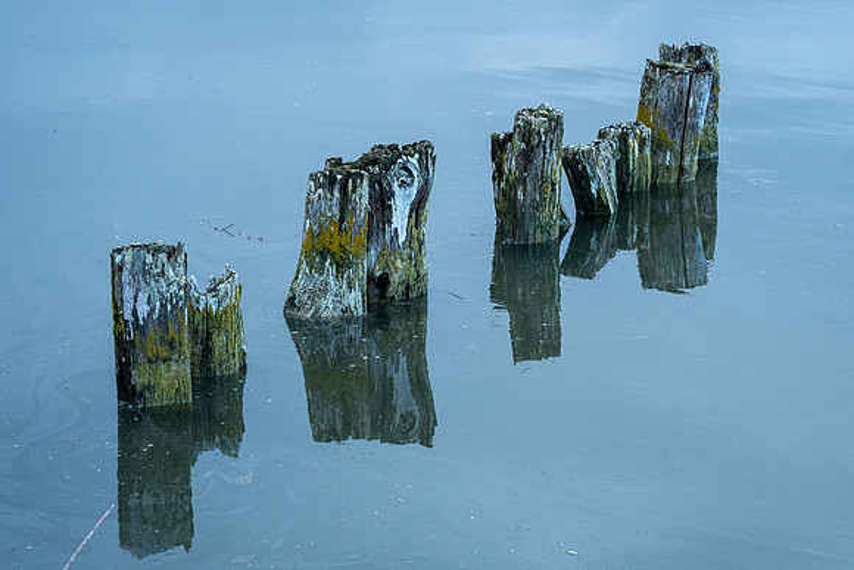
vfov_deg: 11.5
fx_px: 2820
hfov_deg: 17.2
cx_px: 427
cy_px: 283
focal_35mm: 119
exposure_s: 1/200
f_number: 14
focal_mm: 110
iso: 5000
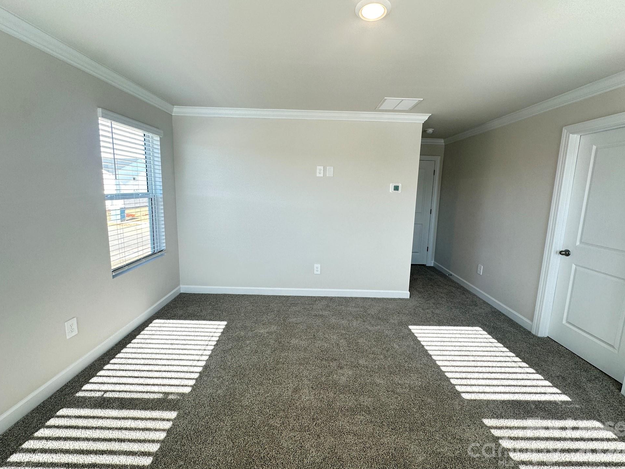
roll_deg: -1.4
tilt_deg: -9.8
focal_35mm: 15
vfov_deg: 81.7
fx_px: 271
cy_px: 228
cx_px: 318
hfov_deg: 98.2
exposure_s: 1/120
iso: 100
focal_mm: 2.22
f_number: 2.2
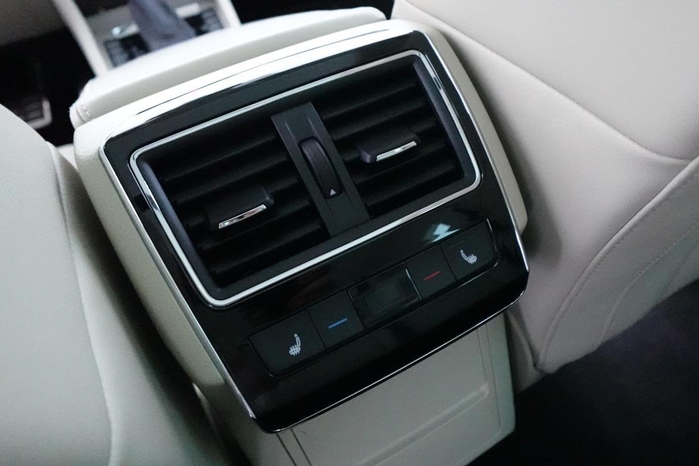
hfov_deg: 67.1
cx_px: 394
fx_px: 524
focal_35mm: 27
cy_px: 260
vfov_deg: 47.8
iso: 6400
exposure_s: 1/50
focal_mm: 7.6
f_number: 2
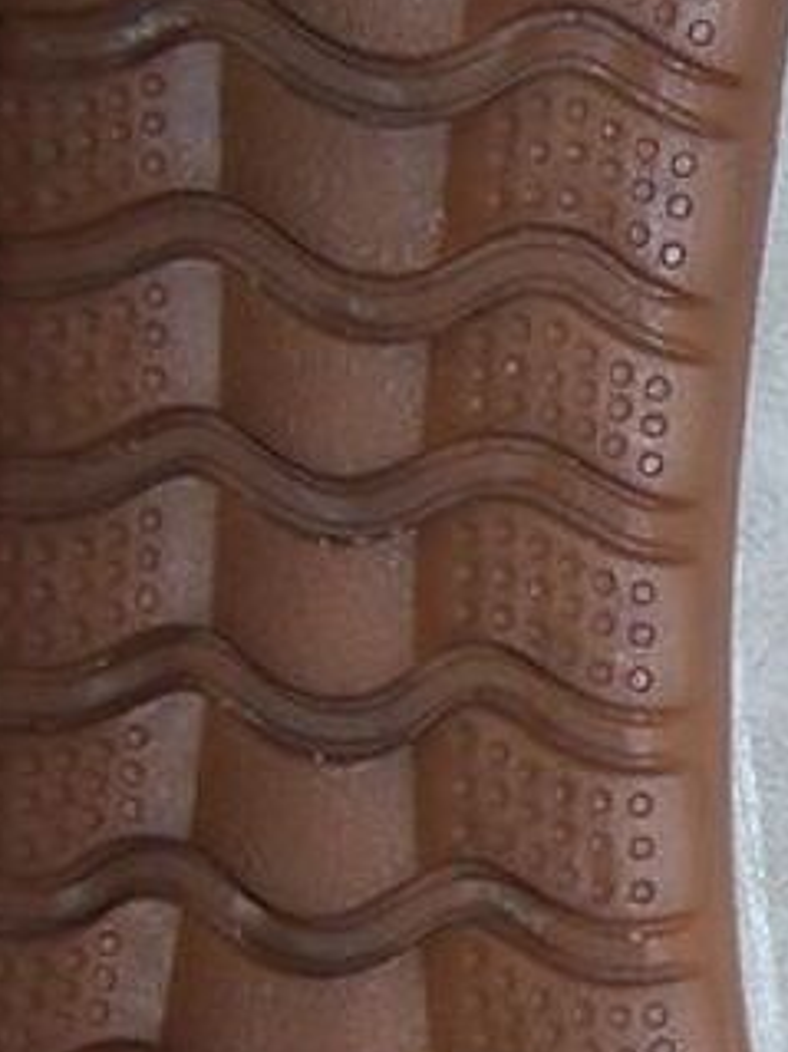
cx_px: 1256
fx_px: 4829
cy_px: 859
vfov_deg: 12.4
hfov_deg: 9.0
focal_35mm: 159
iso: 80
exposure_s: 1/60
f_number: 2.8
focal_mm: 6.3
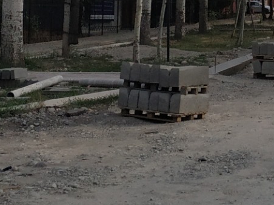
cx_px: 243
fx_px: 807
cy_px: -88
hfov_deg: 18.9
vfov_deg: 13.8
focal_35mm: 102
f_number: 1.9
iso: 160
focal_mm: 3.94
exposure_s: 1/2147
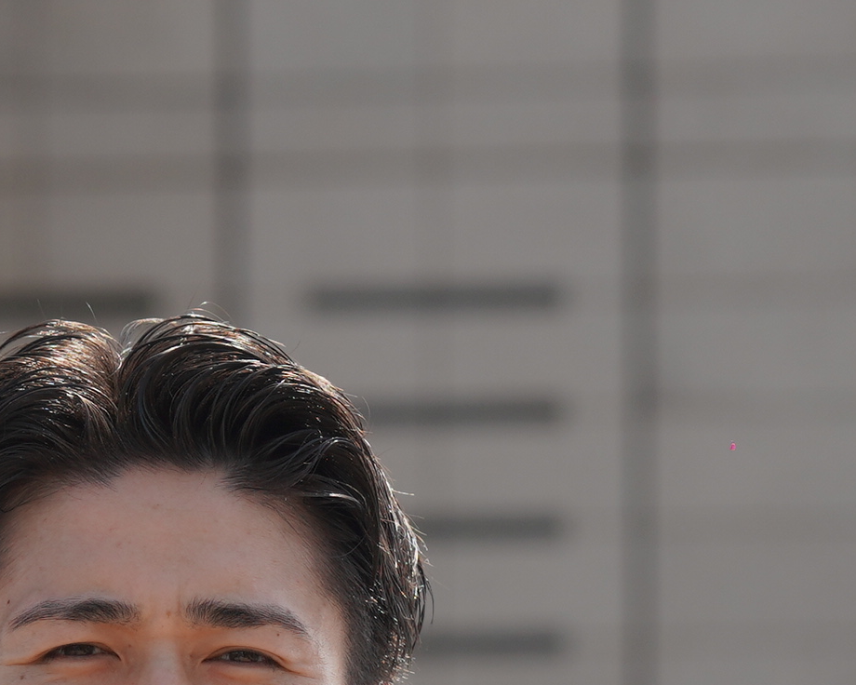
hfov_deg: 4.3
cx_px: 1315
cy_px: 732
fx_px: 11350
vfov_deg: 3.5
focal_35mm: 448
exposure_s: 1/500
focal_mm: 85
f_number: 4.5
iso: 100
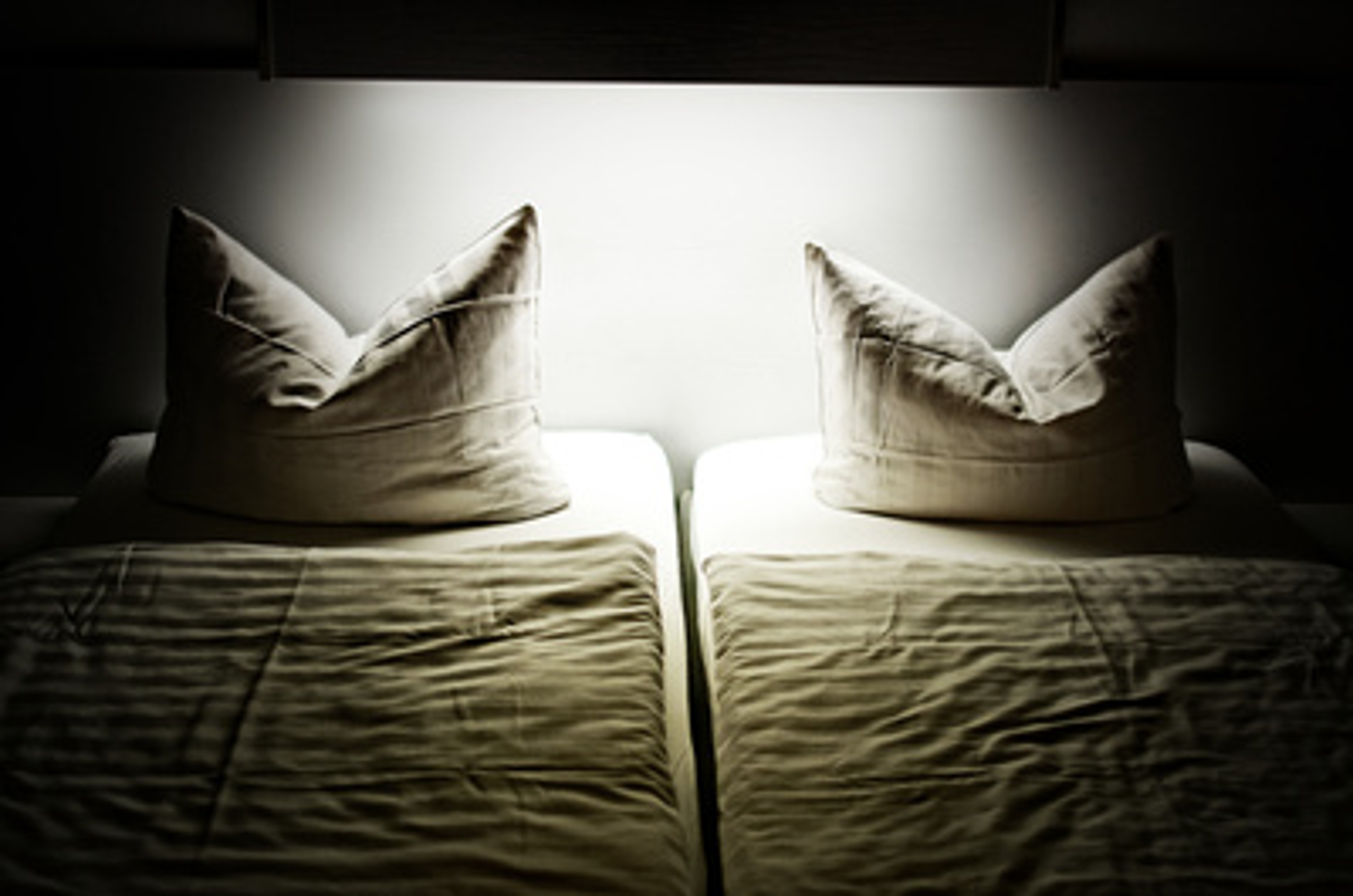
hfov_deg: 37.9
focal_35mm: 52
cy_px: 448
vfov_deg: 25.6
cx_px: 676
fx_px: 1969
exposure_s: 1/200
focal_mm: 35
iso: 400
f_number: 1.8
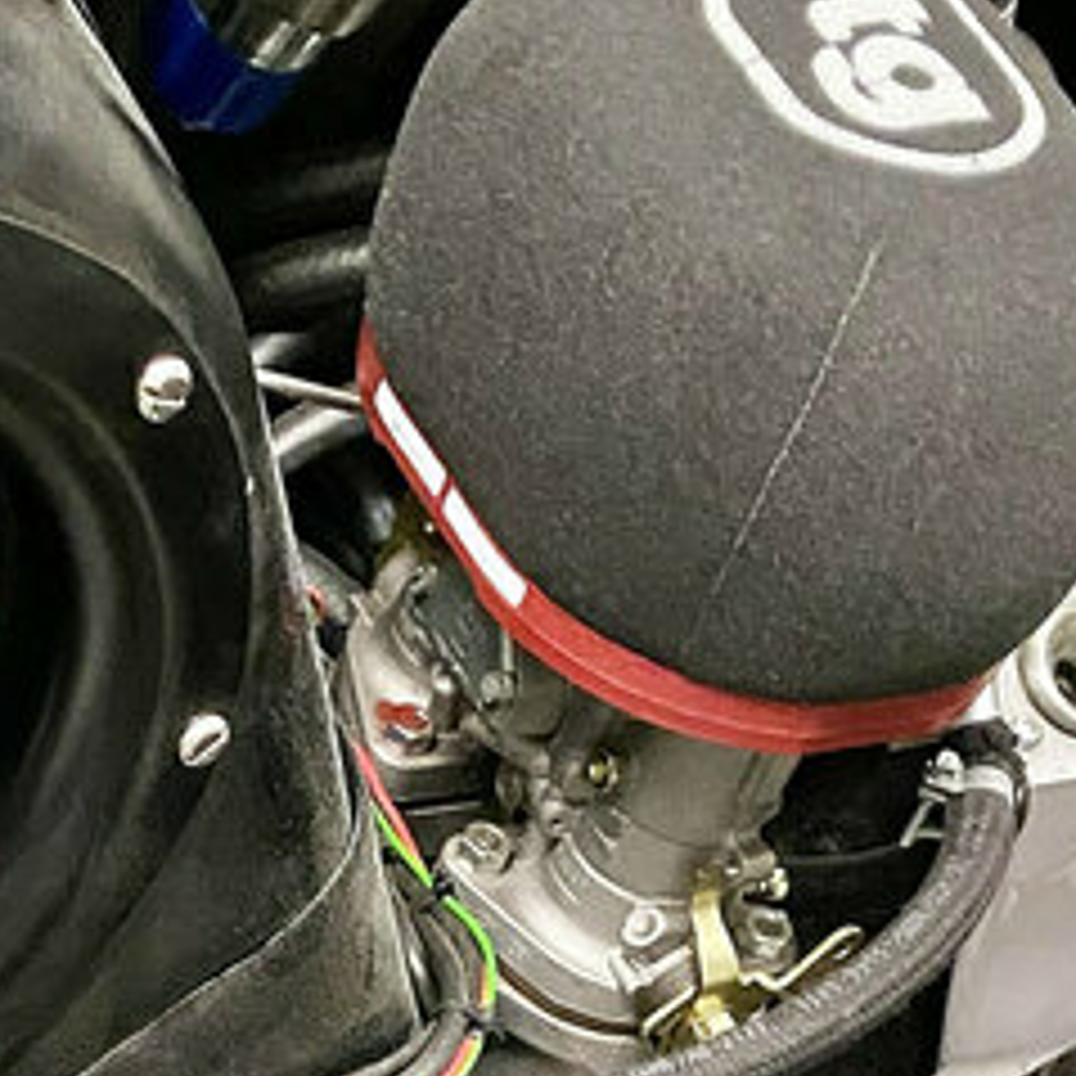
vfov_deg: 14.5
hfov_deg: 17.1
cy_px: 2242
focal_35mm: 96
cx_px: -311
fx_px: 3376
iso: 320
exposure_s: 1/50
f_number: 1.8
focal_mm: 4.25
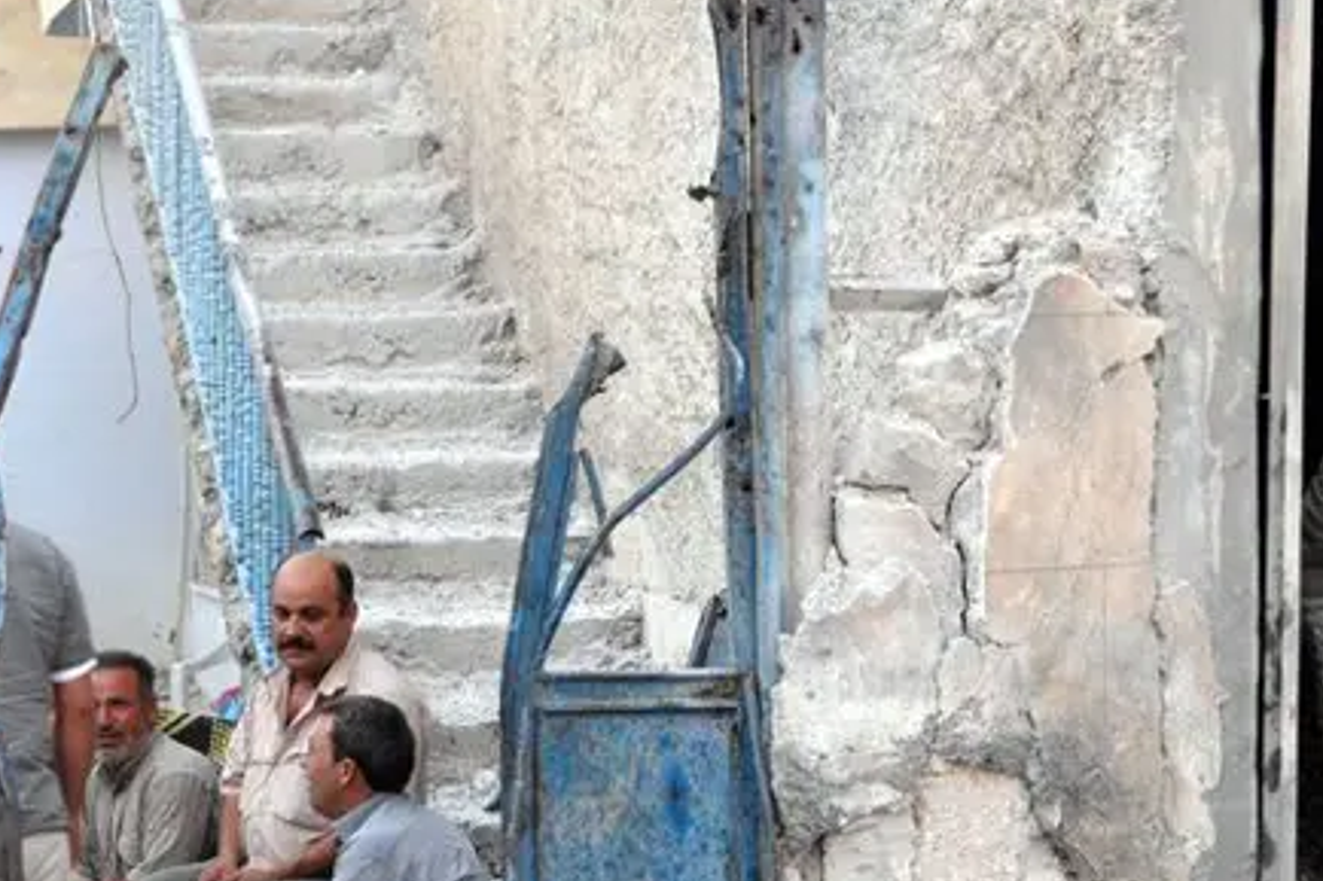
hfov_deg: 25.7
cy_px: 672
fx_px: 2902
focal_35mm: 79
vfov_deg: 17.2
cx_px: 591
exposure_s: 1/50
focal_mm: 26
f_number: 3.8
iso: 640
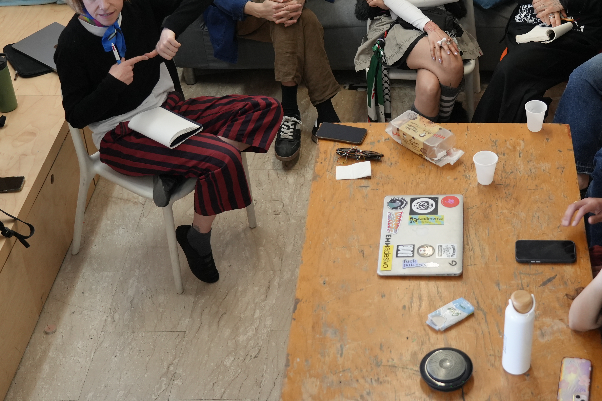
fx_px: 1120
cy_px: 86
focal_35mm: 67
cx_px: 450
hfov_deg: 29.6
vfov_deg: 20.1
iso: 1250
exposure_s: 1/160
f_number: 4
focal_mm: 40
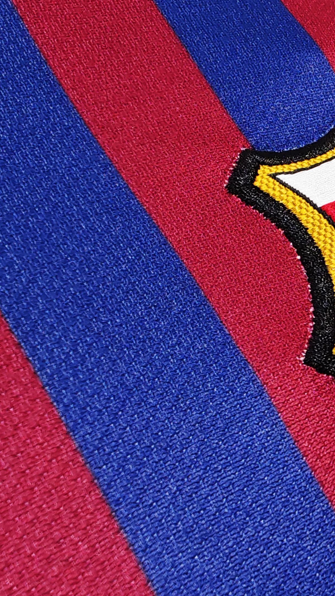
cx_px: 483
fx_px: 726
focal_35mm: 46
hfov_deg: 22.1
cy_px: 303
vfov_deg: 44.6
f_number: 2.2
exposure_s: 1/50
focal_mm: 2.59
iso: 104
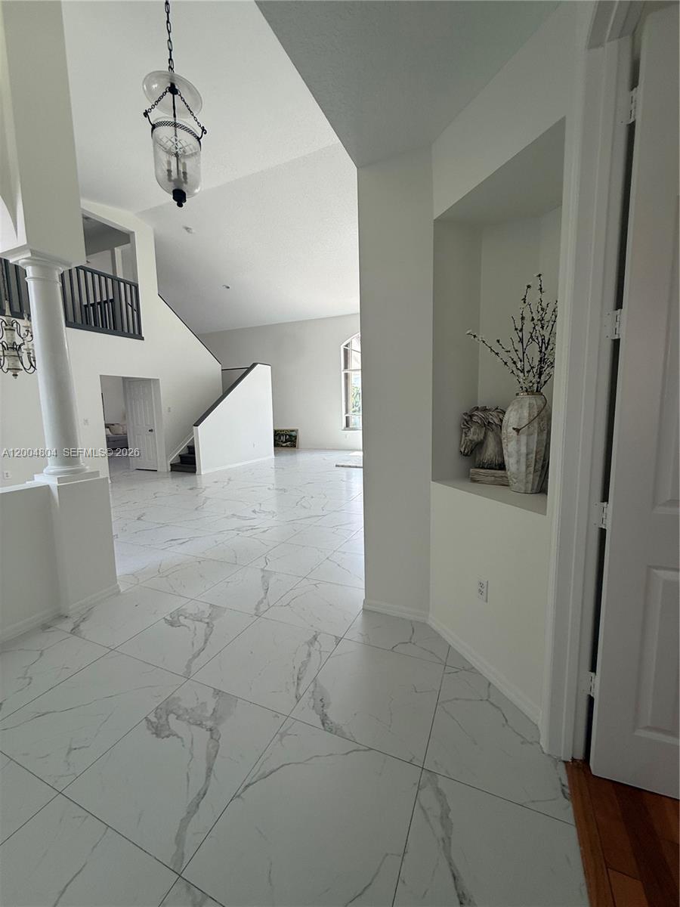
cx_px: 340
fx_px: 367
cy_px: 454
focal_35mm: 14
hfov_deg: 85.7
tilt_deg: -5.6
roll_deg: +0.9
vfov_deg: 102.1
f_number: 2.2
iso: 64
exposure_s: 1/269
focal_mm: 2.22
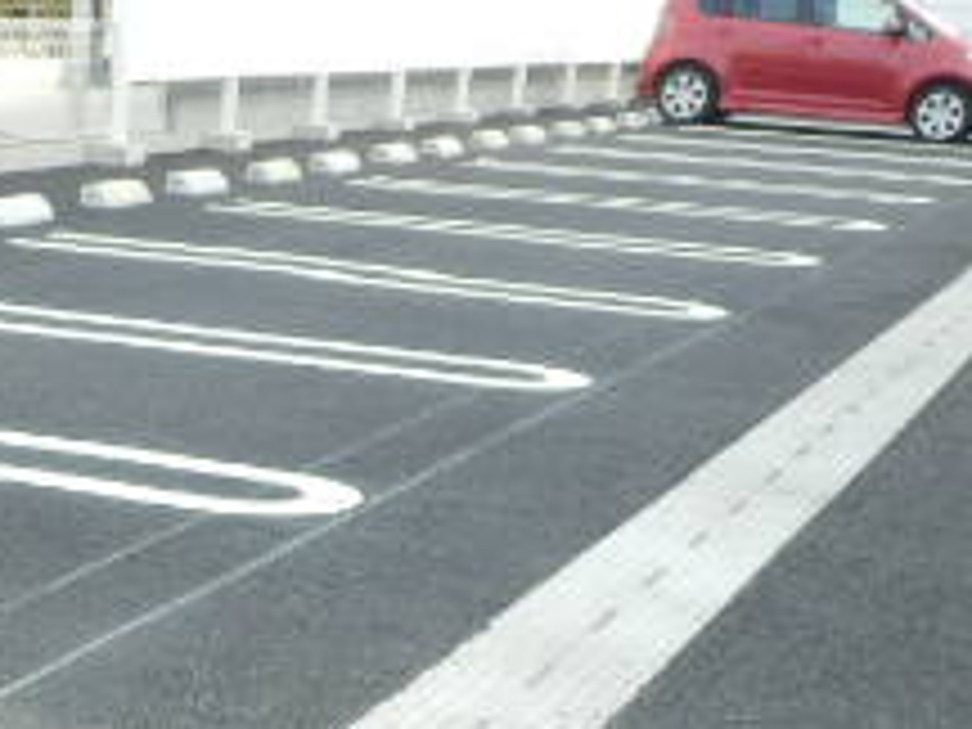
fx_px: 2752
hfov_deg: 19.4
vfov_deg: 14.7
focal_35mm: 98
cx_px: -32
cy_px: 814
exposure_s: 1/160
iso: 80
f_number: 3.7
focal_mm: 5.9
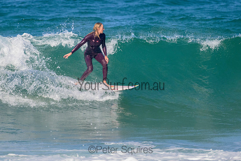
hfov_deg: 1.9
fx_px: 7332
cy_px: 54
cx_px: 134
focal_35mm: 1095
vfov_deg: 1.3
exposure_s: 1/2000
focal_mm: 800
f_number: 11
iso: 1800
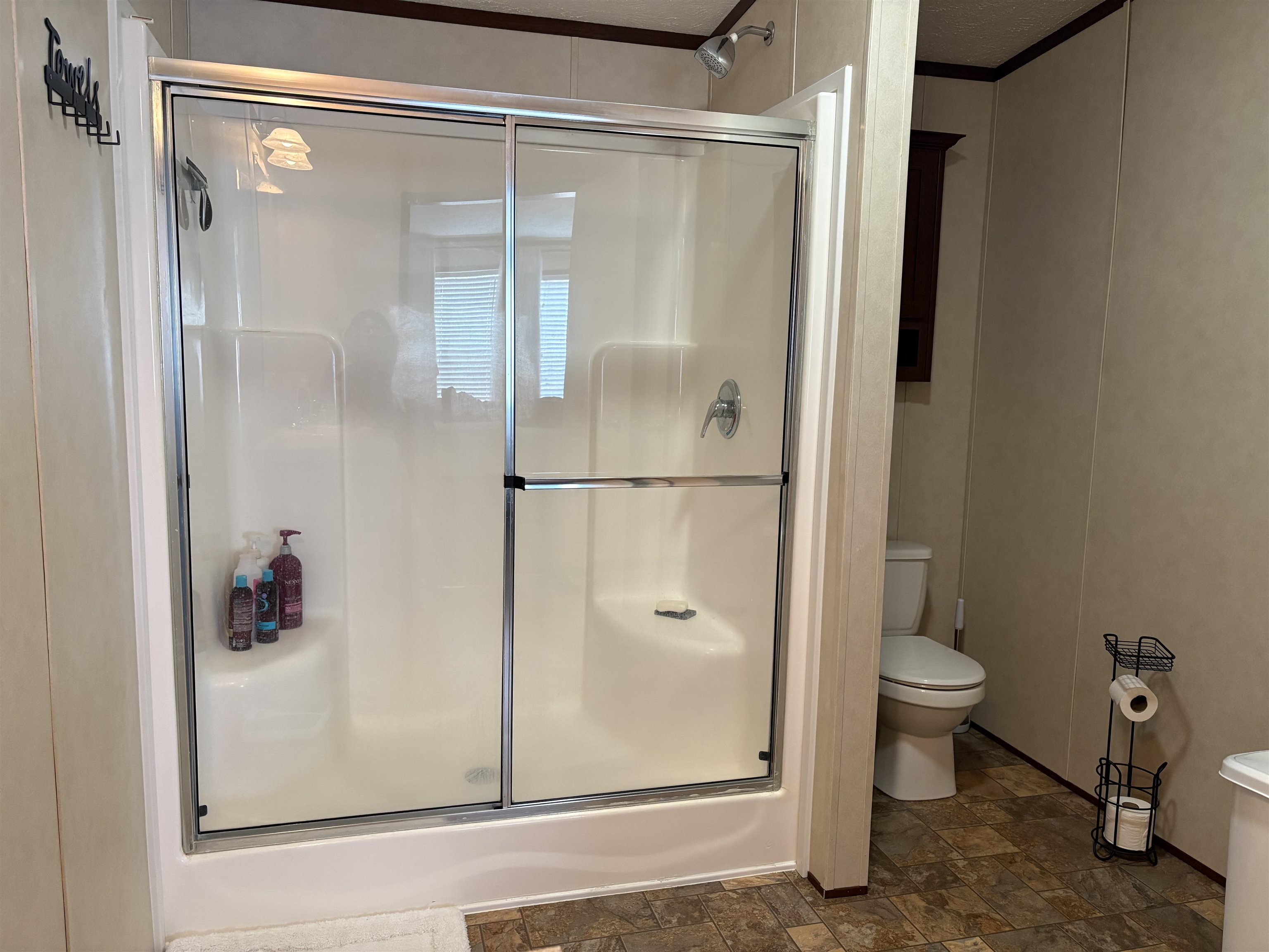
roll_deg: -1.0
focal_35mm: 26
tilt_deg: -7.5
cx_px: 634
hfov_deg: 67.3
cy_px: 476
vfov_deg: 53.1
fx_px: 953
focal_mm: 5.96
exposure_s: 1/60
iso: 250
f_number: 1.6
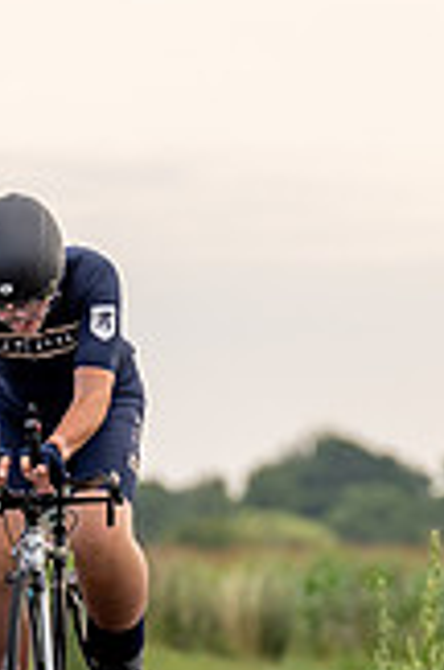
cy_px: 438
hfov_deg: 1.9
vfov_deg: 2.9
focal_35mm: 714
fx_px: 13264
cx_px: -25
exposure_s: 1/800
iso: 250
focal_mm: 200
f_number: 4.5
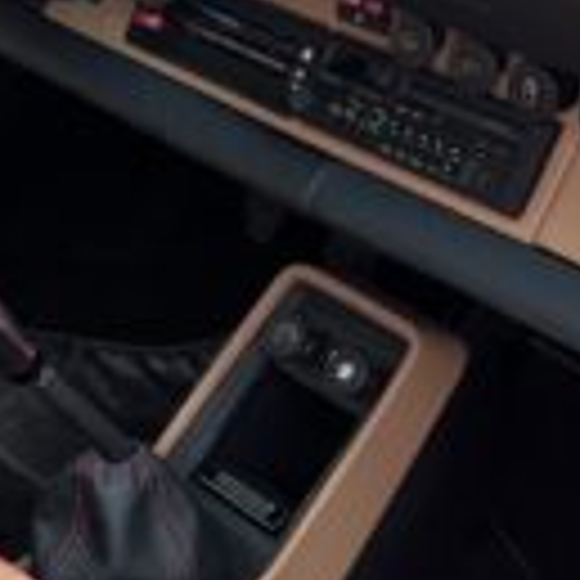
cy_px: 535
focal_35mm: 107
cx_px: -319
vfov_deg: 16.0
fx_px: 2028
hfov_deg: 15.0
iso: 50
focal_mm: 5.7
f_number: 1.5
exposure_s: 1/427
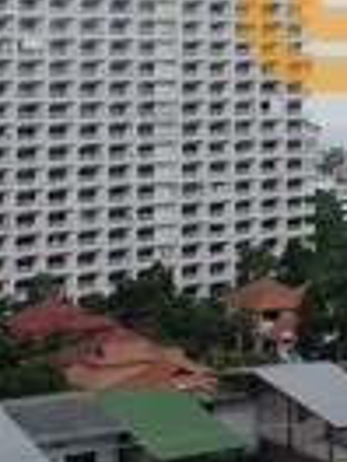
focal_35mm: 105
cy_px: 0
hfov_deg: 12.7
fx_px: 1403
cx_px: 652
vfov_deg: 18.2
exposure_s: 1/150
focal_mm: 16
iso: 200
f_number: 14
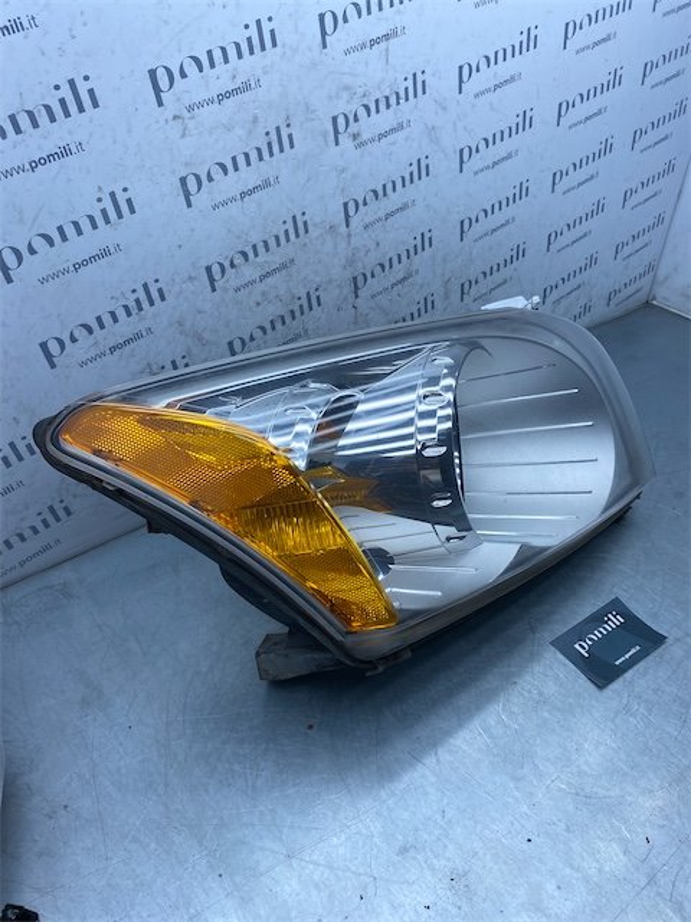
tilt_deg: -37.8
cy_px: 461
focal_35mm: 26
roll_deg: -2.2
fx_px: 692
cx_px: 346
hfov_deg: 53.1
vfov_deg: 67.3
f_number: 1.8
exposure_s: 1/1147
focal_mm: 4.25
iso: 32
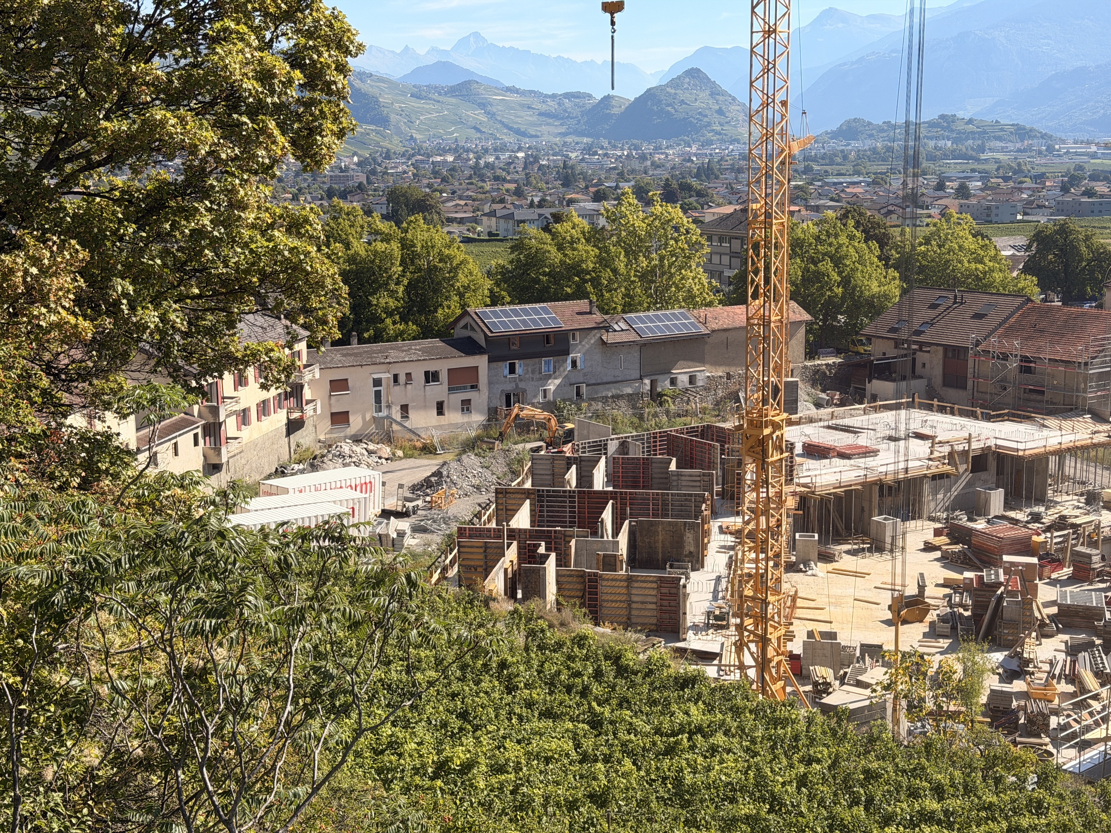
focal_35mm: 48
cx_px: 556
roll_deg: +0.8
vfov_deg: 30.3
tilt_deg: -11.1
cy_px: 416
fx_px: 1541
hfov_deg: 39.7
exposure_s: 1/2865
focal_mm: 6.76
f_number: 1.78
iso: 64
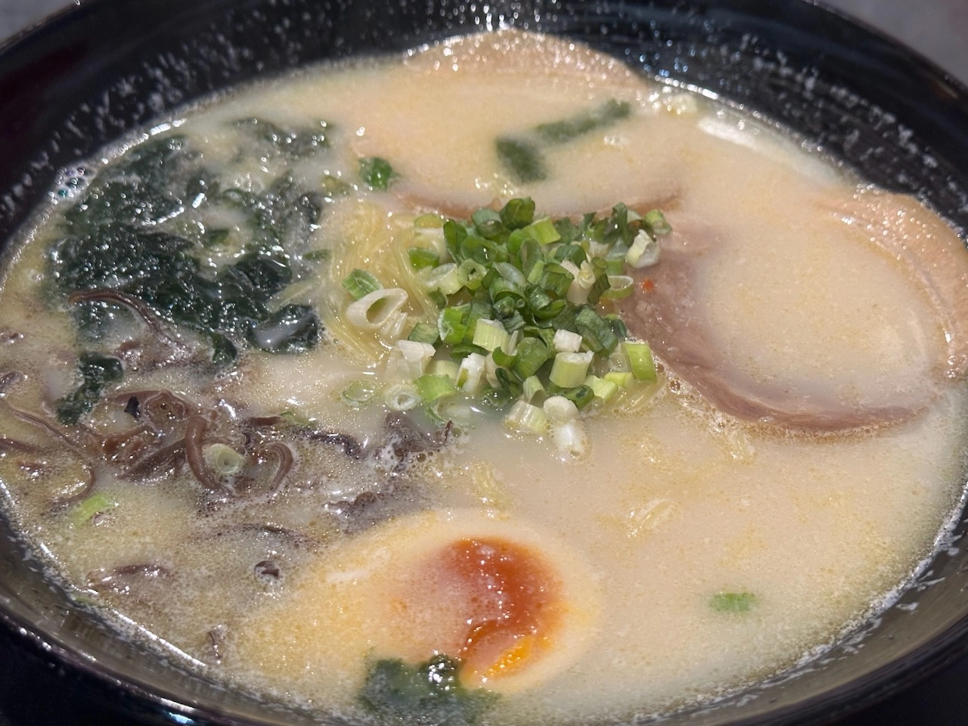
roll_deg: +0.2
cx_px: 484
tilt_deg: -43.2
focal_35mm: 48
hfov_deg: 39.7
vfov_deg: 30.3
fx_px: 1342
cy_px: 363
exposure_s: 1/40
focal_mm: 6.9
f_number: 1.8
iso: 320
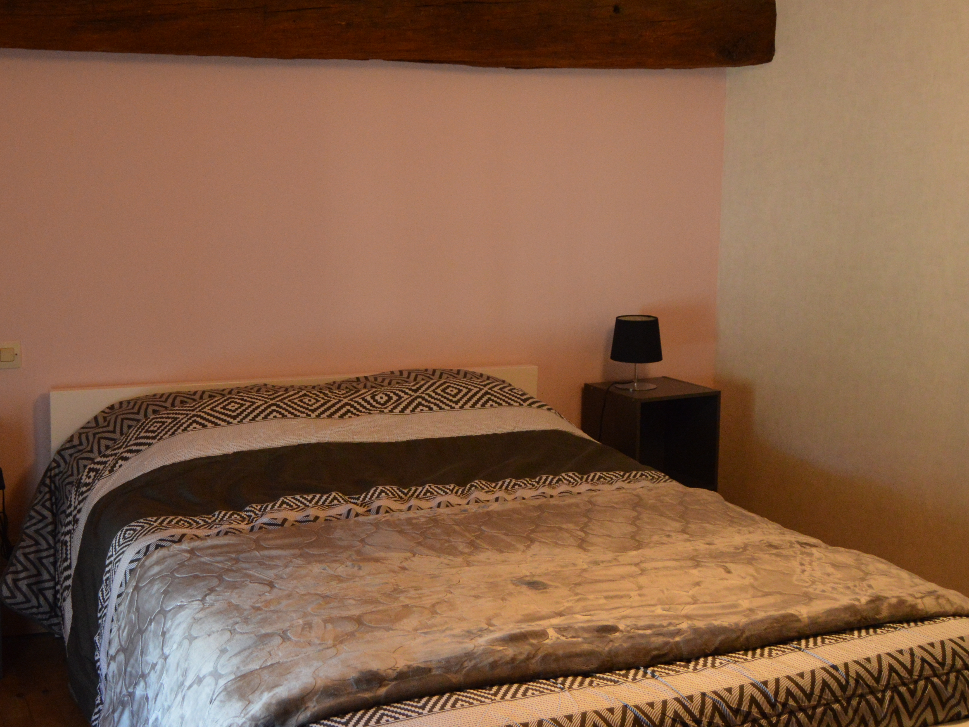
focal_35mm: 45
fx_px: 1260
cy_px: 345
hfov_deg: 41.7
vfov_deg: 32.2
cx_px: 358
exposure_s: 1/60
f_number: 3.5
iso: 1250
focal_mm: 18
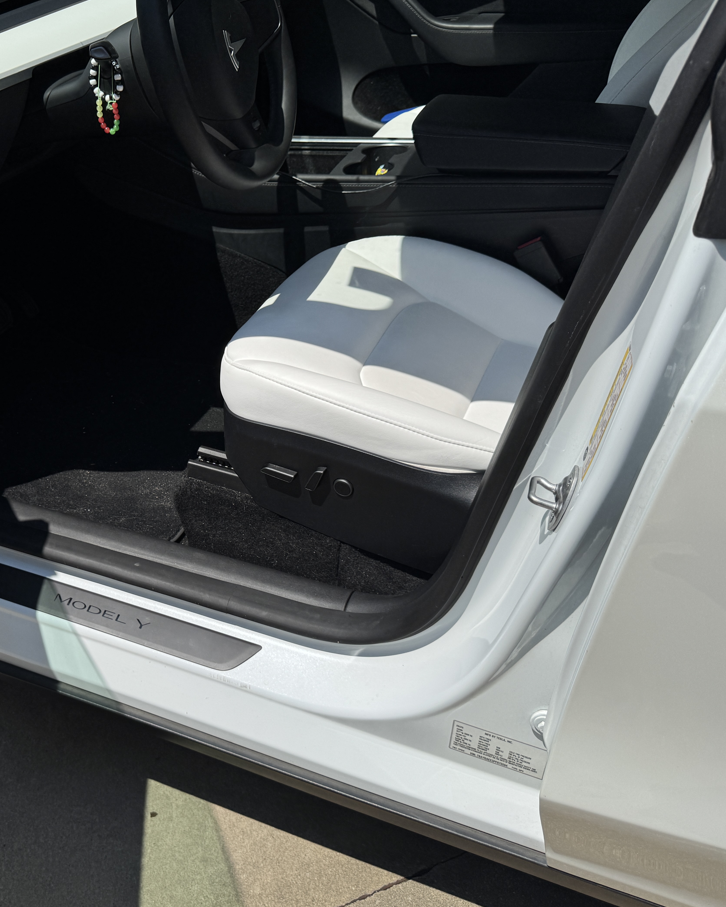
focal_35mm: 32
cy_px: 449
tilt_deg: -37.2
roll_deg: +7.6
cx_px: 183
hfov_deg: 44.3
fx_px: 860
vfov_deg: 55.7
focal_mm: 6.76
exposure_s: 1/12346
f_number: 1.78
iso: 64
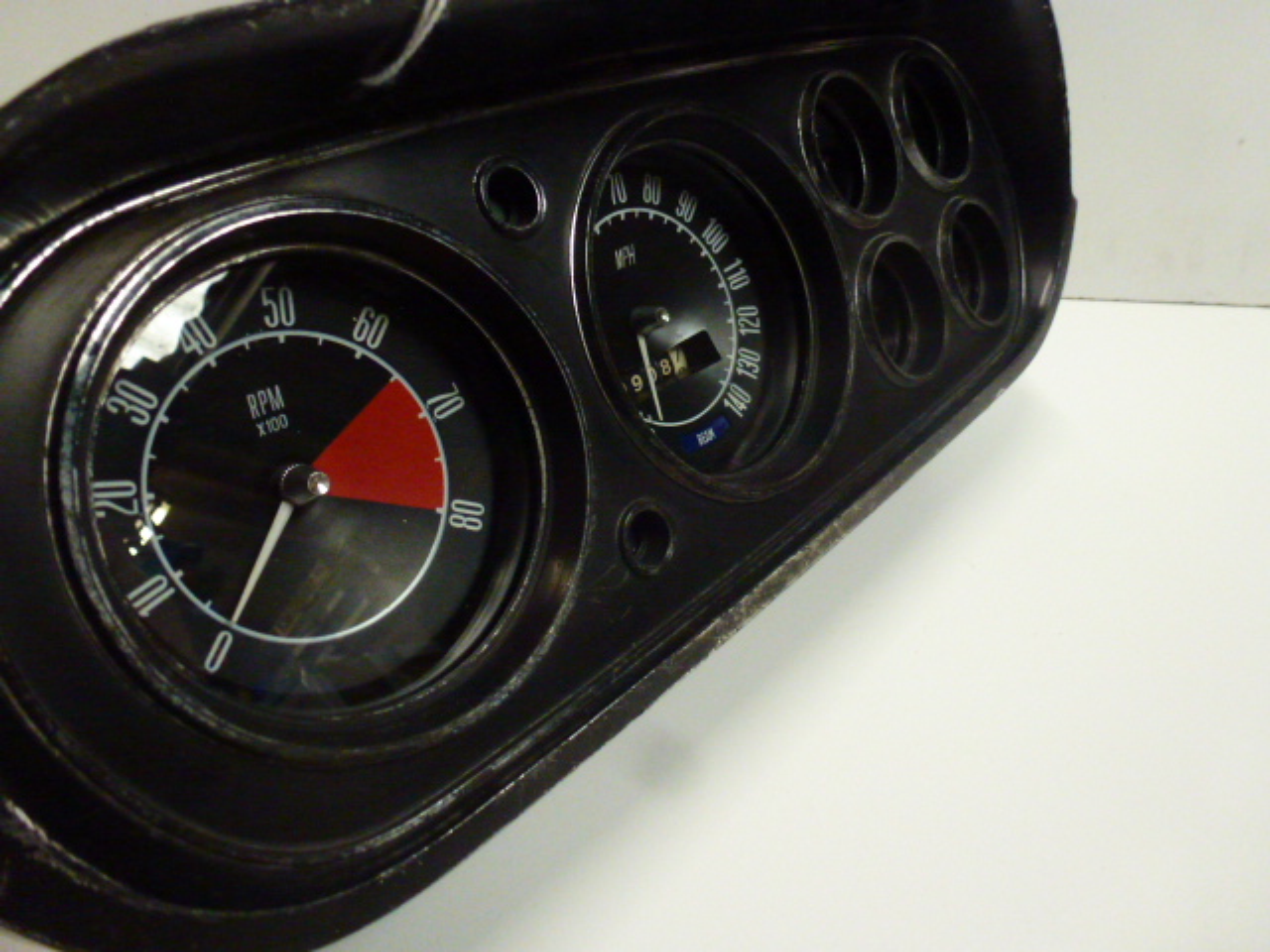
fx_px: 881
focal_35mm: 24
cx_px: 635
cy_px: 476
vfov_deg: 56.8
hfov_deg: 71.6
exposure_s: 1/80
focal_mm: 4.3
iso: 800
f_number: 3.3
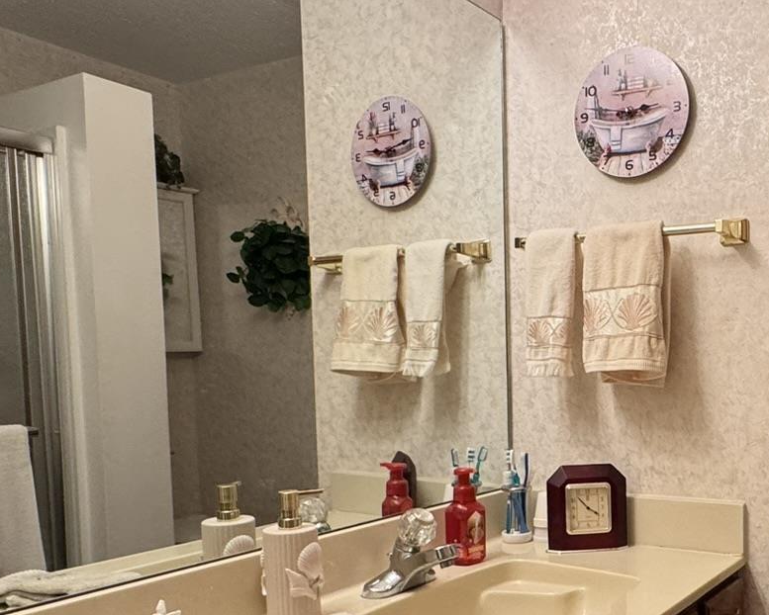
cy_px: 426
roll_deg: -0.1
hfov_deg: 47.5
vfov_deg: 40.5
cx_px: 618
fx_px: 820
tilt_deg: -5.0
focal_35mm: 36
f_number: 2.2
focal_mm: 2.22
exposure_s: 1/120
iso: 200
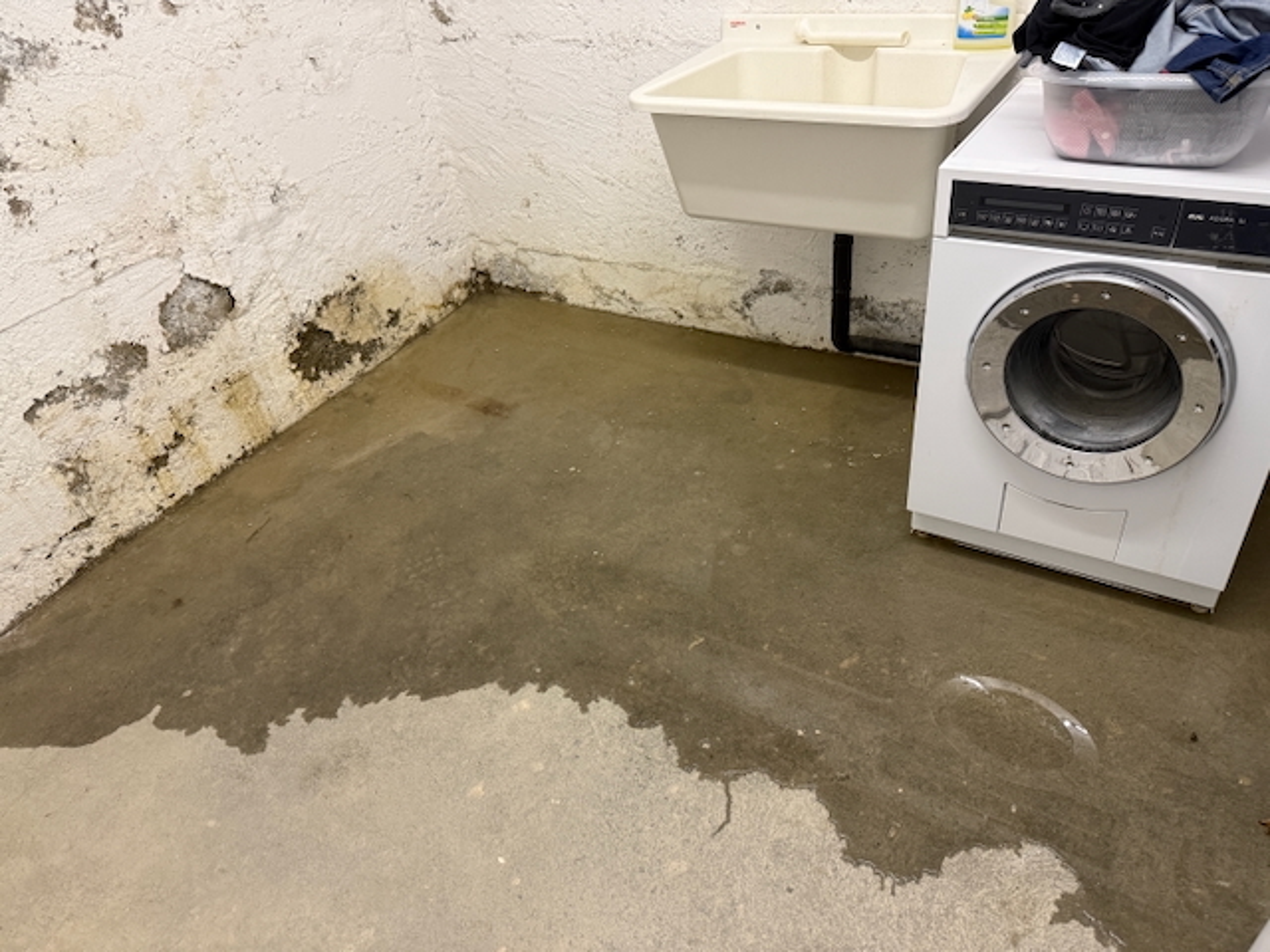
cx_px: 635
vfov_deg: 56.8
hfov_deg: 71.6
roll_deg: +9.1
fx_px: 881
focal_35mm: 24
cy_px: 476
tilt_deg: -38.1
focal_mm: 6.76
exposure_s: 1/50
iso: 320
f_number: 1.78
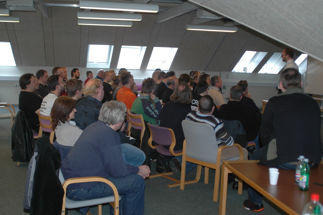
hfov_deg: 41.1
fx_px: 430
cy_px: 108
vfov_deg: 28.0
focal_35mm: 48
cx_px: 162
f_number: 3
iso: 200
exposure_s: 1/60
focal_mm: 32
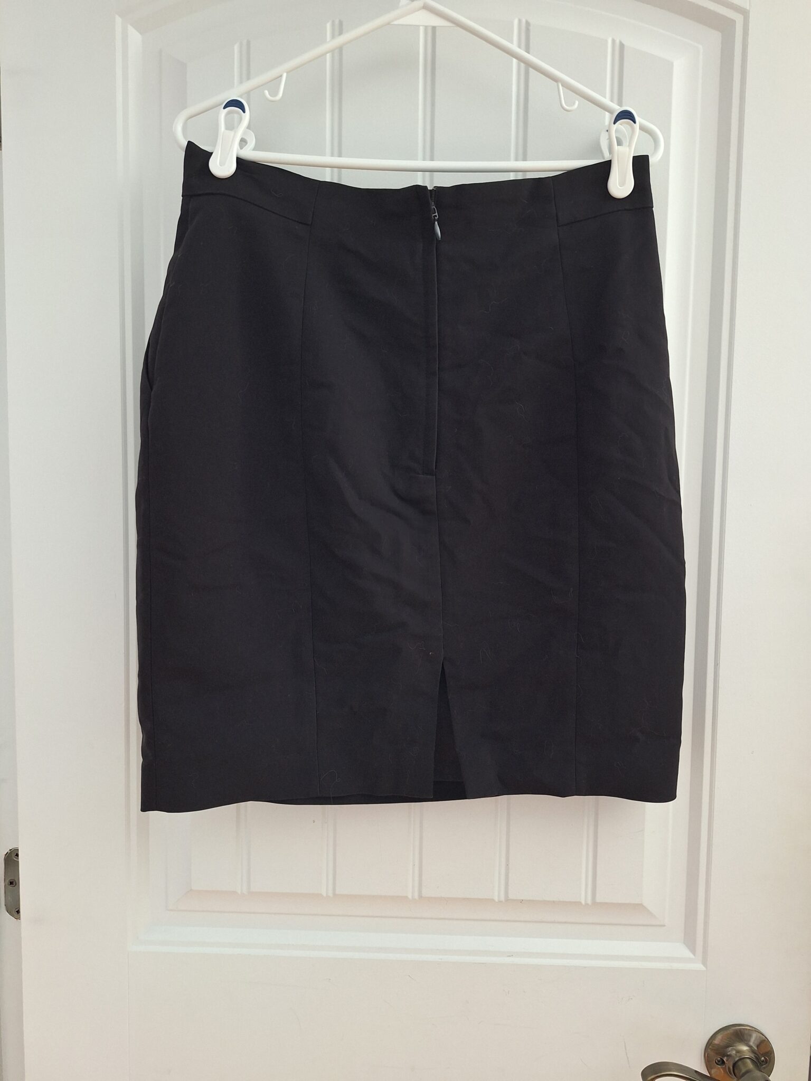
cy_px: 540
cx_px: 406
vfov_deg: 73.9
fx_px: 718
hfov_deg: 58.9
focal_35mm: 23
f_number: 1.8
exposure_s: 1/40
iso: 250
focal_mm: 5.54
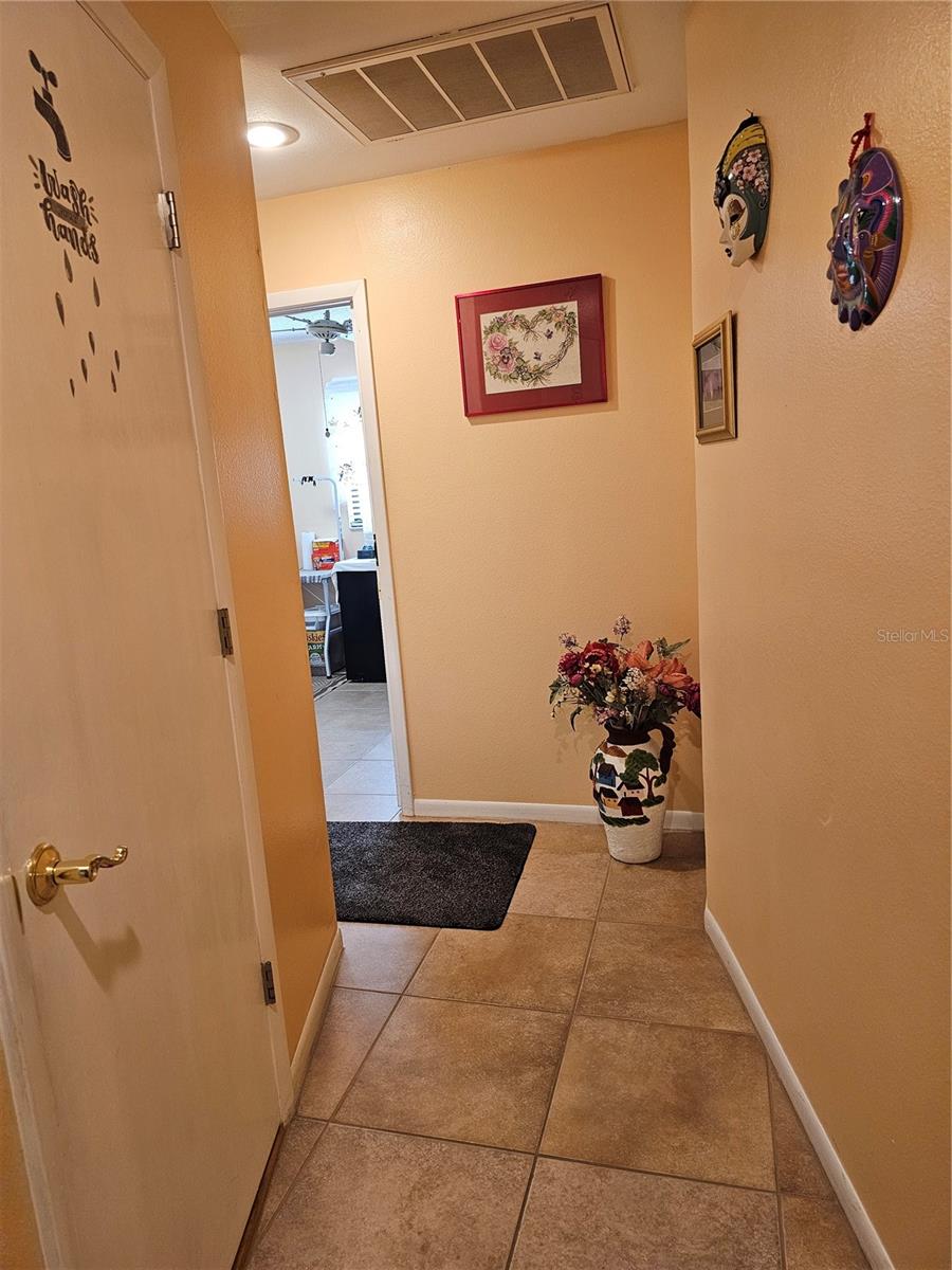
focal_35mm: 23
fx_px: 843
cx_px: 476
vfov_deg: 73.9
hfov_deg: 58.9
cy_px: 635
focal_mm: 6.3
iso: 400
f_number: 1.7
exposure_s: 1/120
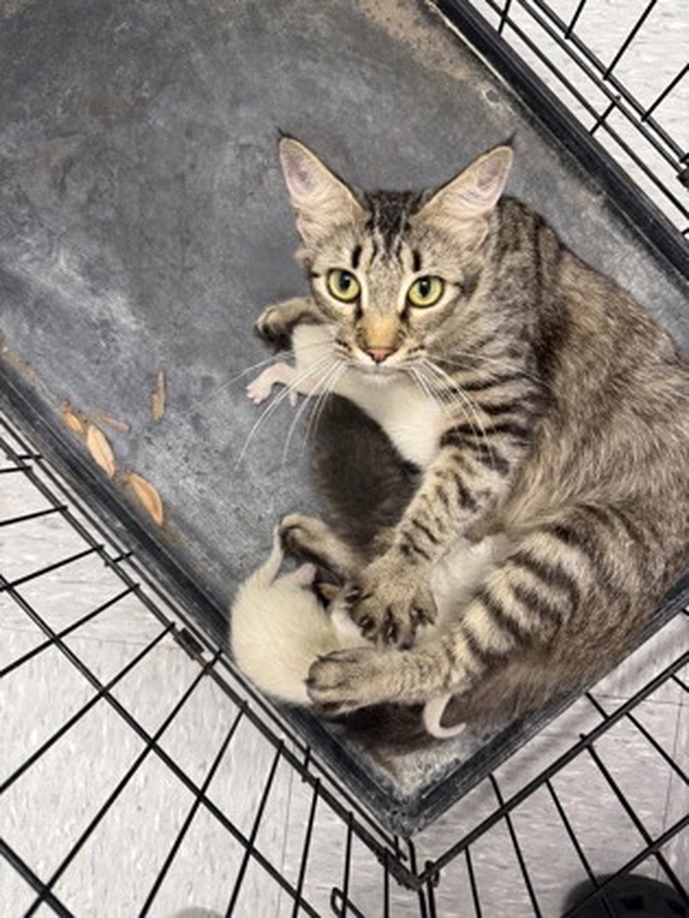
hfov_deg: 56.8
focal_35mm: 24
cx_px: 344
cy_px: 459
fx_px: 637
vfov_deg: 71.6
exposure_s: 1/60
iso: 200
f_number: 1.78
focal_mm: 6.76
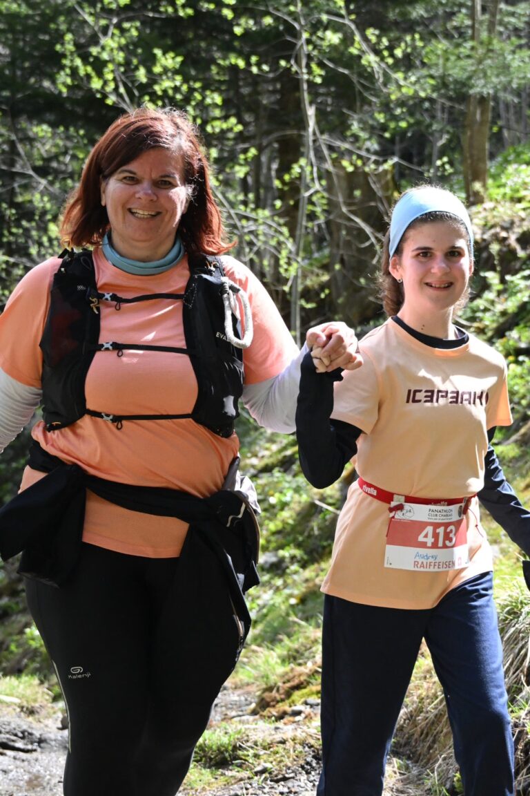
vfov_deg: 24.6
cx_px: 265
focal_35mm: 82
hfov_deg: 16.6
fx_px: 1822
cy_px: 398
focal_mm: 55
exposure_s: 1/4000
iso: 4500
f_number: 5.6
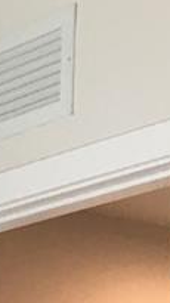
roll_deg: -2.0
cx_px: -185
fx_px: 1486
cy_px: 764
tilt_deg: -5.9
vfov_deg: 10.0
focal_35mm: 185
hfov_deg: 6.3
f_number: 2.2
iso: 64
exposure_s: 1/30
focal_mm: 4.15
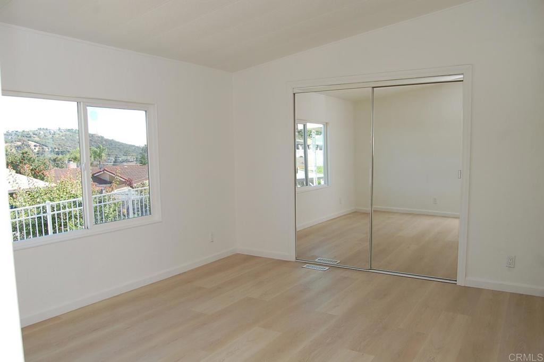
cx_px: 272
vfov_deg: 47.9
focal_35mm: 27
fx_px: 408
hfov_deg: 67.4
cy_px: 181
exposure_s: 1/125
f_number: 5.6
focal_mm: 18
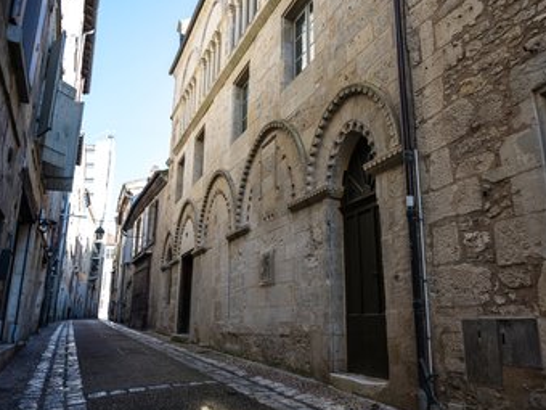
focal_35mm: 28
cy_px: 203
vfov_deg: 49.7
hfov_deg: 63.2
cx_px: 308
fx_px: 442
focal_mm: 24
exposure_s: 1/250
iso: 200
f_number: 4.5
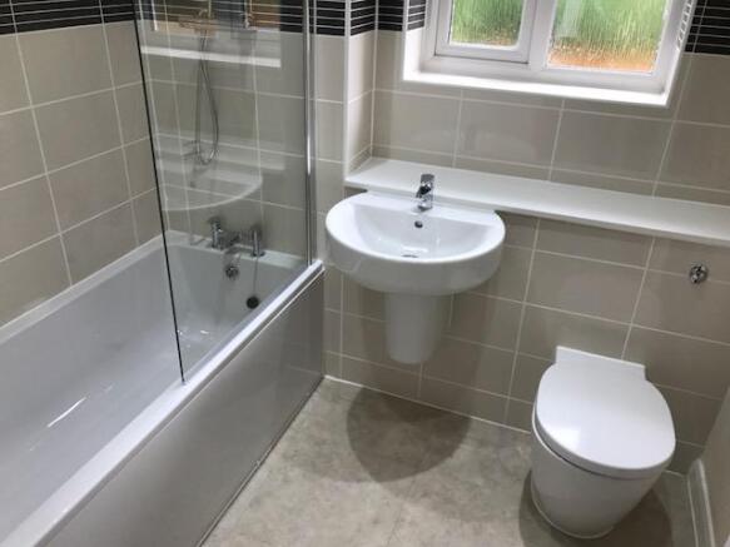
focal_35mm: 28
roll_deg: -1.8
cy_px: 274
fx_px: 590
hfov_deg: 63.5
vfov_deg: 49.7
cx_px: 365
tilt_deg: -28.4
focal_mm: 3.99
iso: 40
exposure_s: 1/100
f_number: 1.8
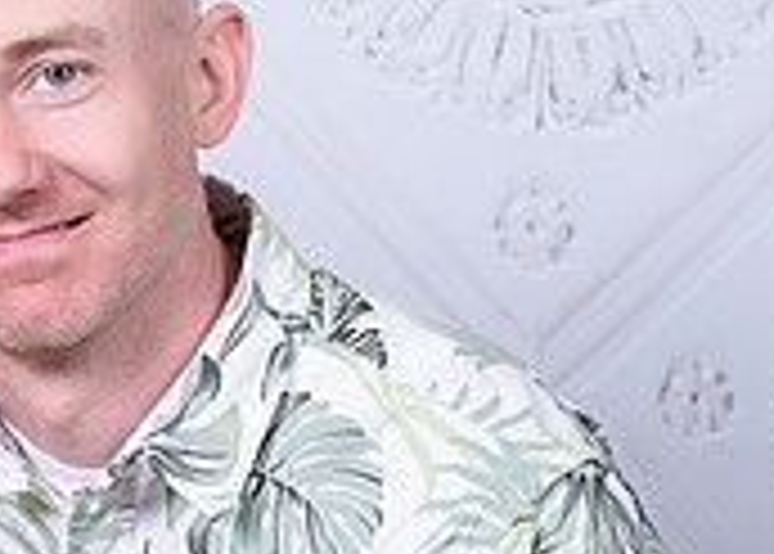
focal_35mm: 221
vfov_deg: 6.5
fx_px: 4860
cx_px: -4
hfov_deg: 9.0
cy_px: 432
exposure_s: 1/200
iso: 100
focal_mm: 50
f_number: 5.6
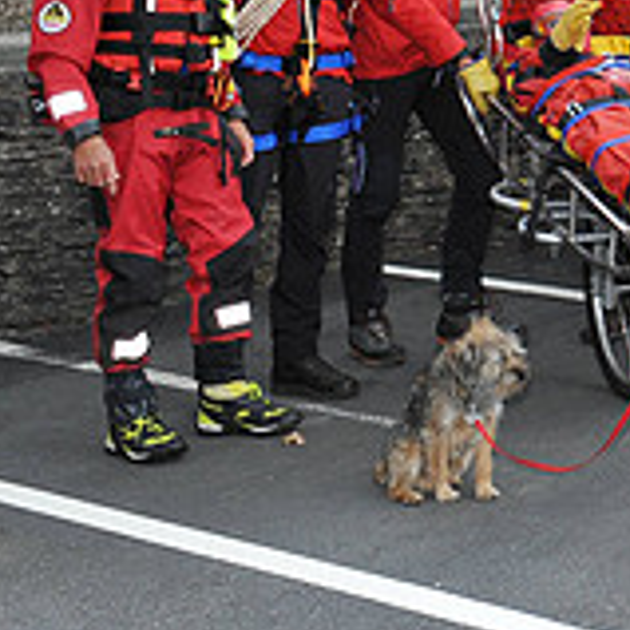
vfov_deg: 17.3
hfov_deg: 15.5
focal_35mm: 99
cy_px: 75
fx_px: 2038
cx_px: 1074
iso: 400
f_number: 8
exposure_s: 1/250
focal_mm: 32
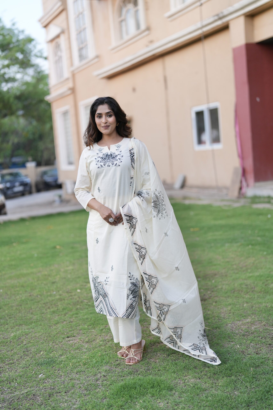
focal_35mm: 50
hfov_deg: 27.0
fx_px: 569
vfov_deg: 39.6
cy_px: 205
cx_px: 136
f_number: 1.6
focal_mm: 50
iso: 250
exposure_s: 1/500
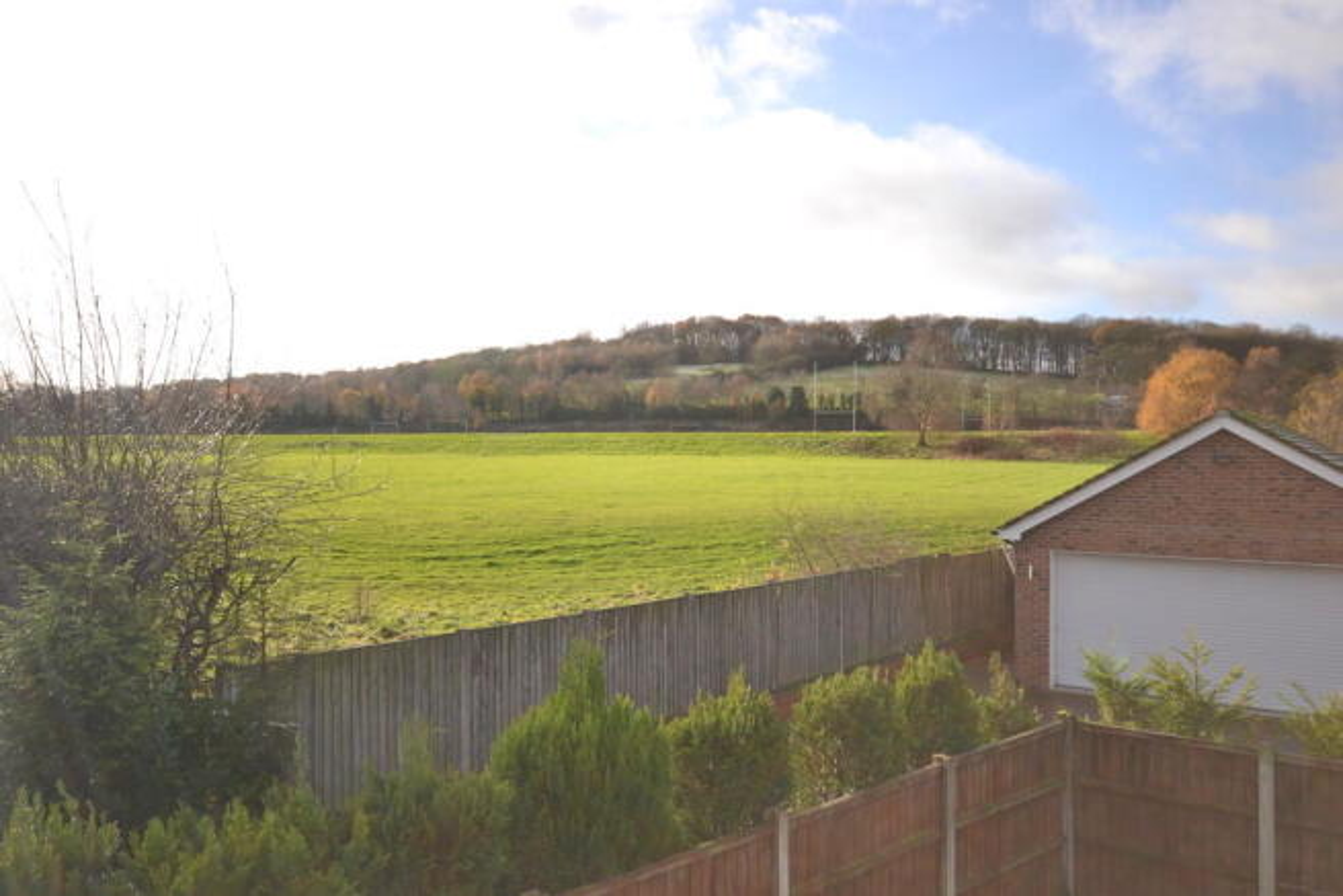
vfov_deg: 43.6
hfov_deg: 61.9
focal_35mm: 30
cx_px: 672
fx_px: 1119
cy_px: 448
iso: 100
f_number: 6.3
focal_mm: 20
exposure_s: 1/160
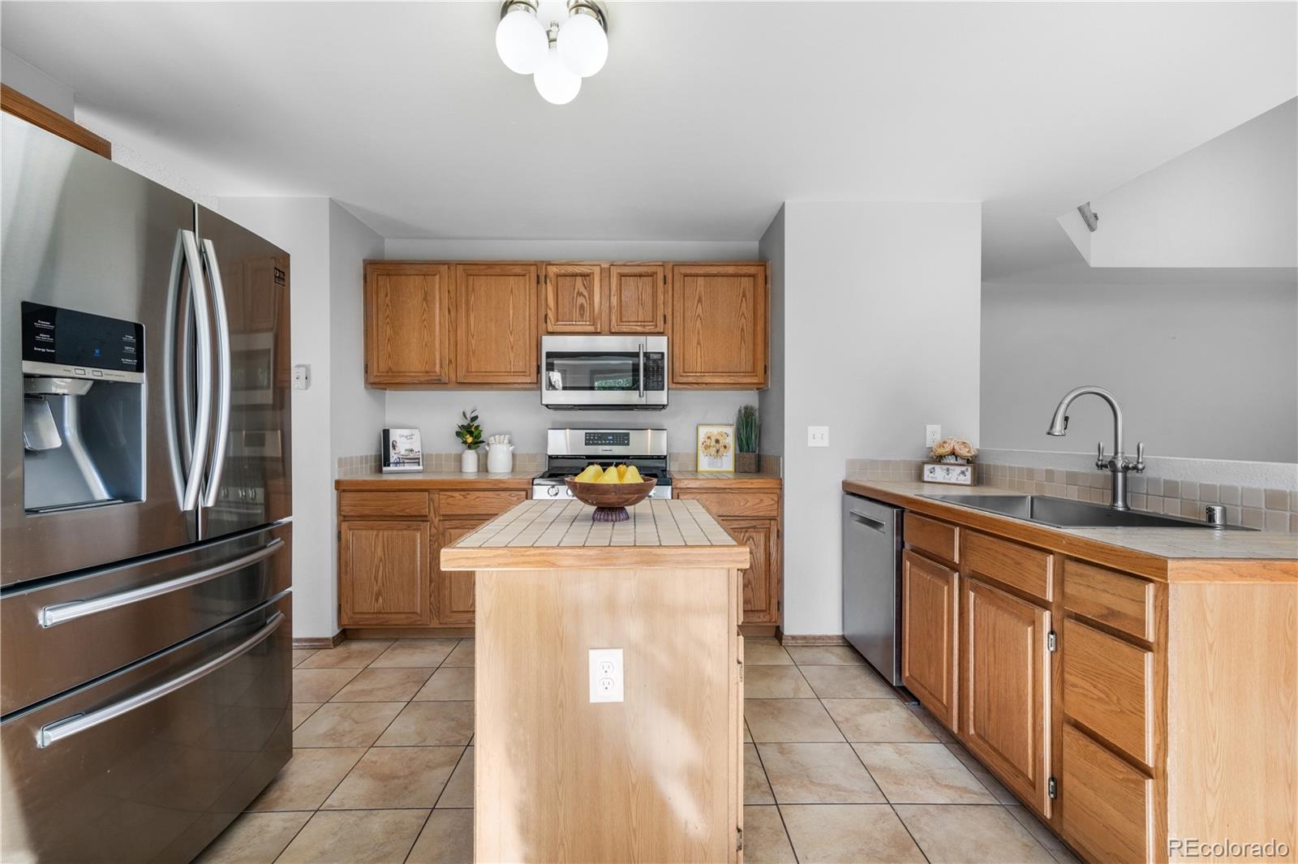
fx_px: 541
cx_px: 649
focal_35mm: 15
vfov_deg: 77.3
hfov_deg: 100.4
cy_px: 432
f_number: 11
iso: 1600
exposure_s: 1/30
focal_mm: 15
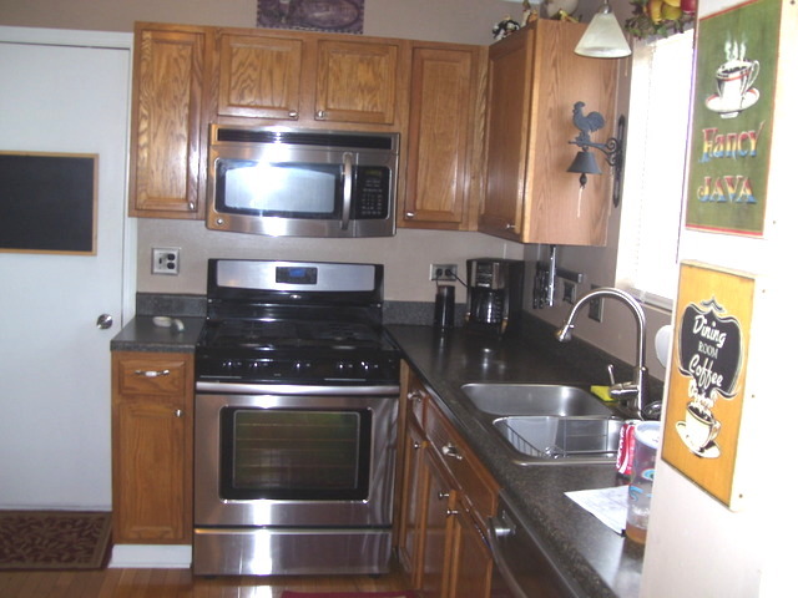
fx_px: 830
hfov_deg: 51.4
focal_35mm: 36
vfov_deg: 39.7
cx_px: 399
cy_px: 299
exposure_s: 1/60
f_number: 2.7
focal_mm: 6
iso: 80
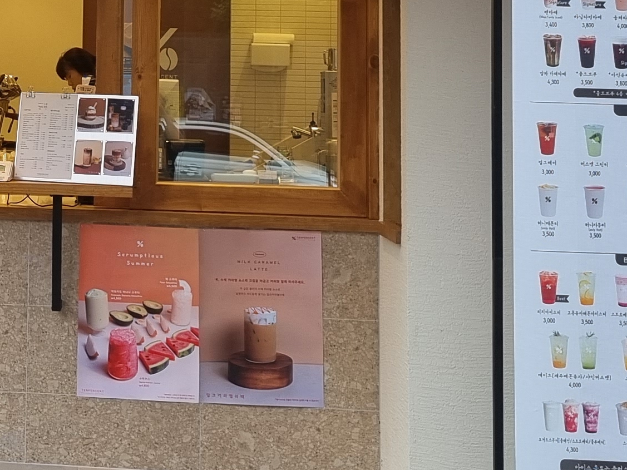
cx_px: -54
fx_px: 1684
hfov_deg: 20.2
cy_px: -73
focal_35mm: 93
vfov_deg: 15.4
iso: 50
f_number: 1.8
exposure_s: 1/176
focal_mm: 5.4
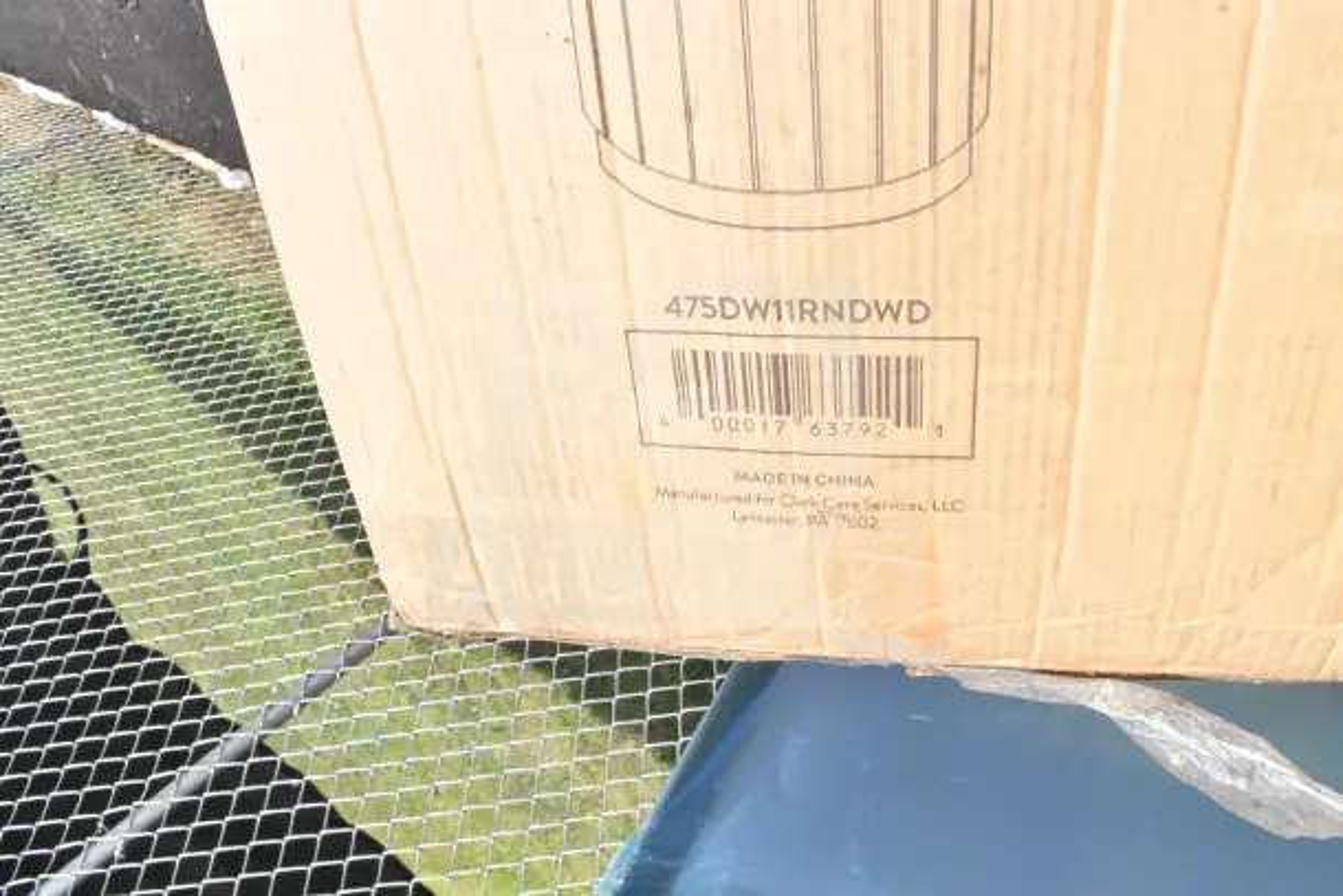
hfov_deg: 57.2
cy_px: 448
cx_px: 672
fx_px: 1231
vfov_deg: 40.0
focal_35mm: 33
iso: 6400
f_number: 20
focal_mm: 22
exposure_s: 1/1600
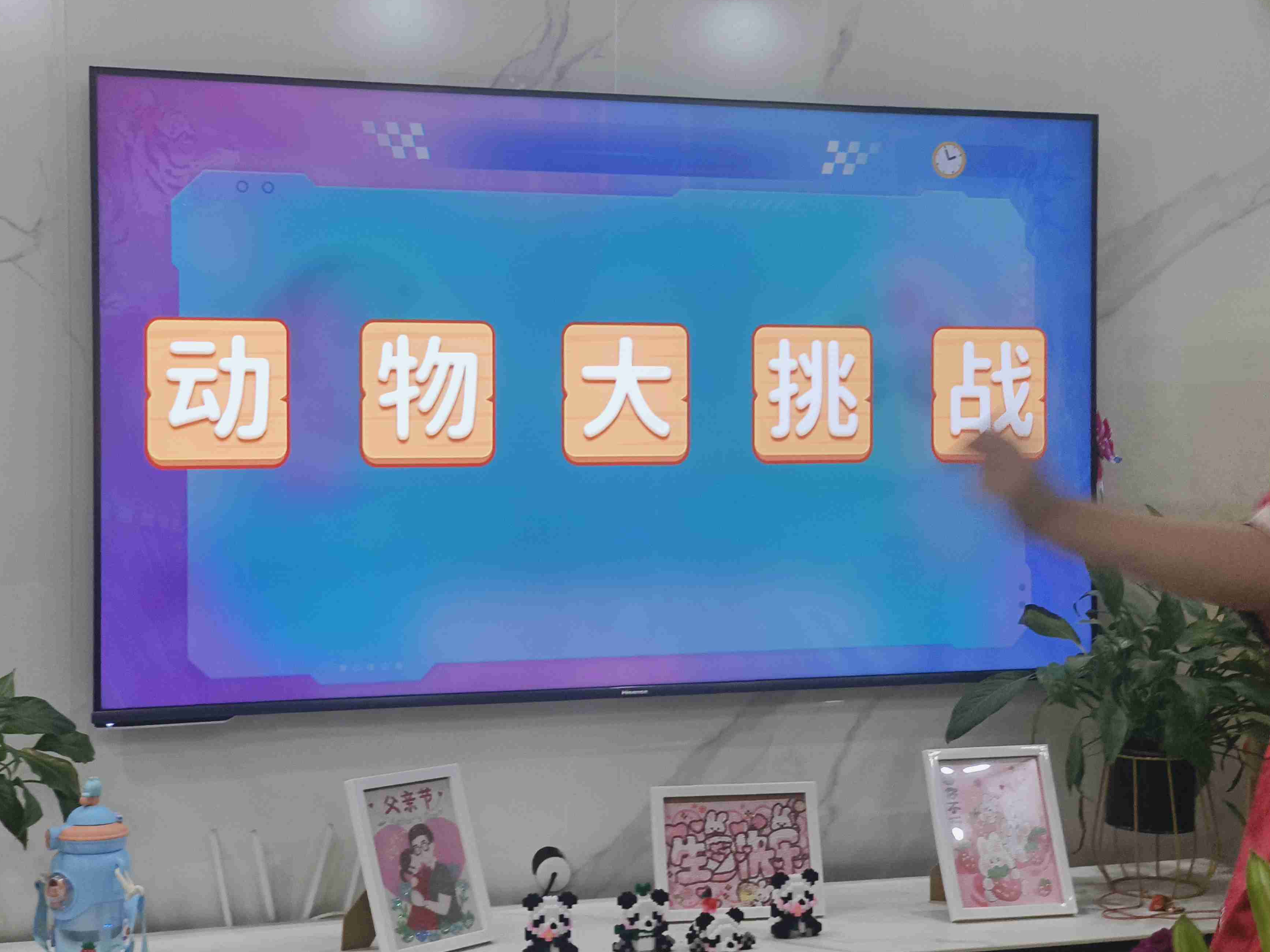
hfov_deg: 33.2
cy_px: 436
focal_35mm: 58
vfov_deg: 25.2
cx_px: 585
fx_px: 2128
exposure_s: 1/33.3
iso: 233
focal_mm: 6.7
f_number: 16
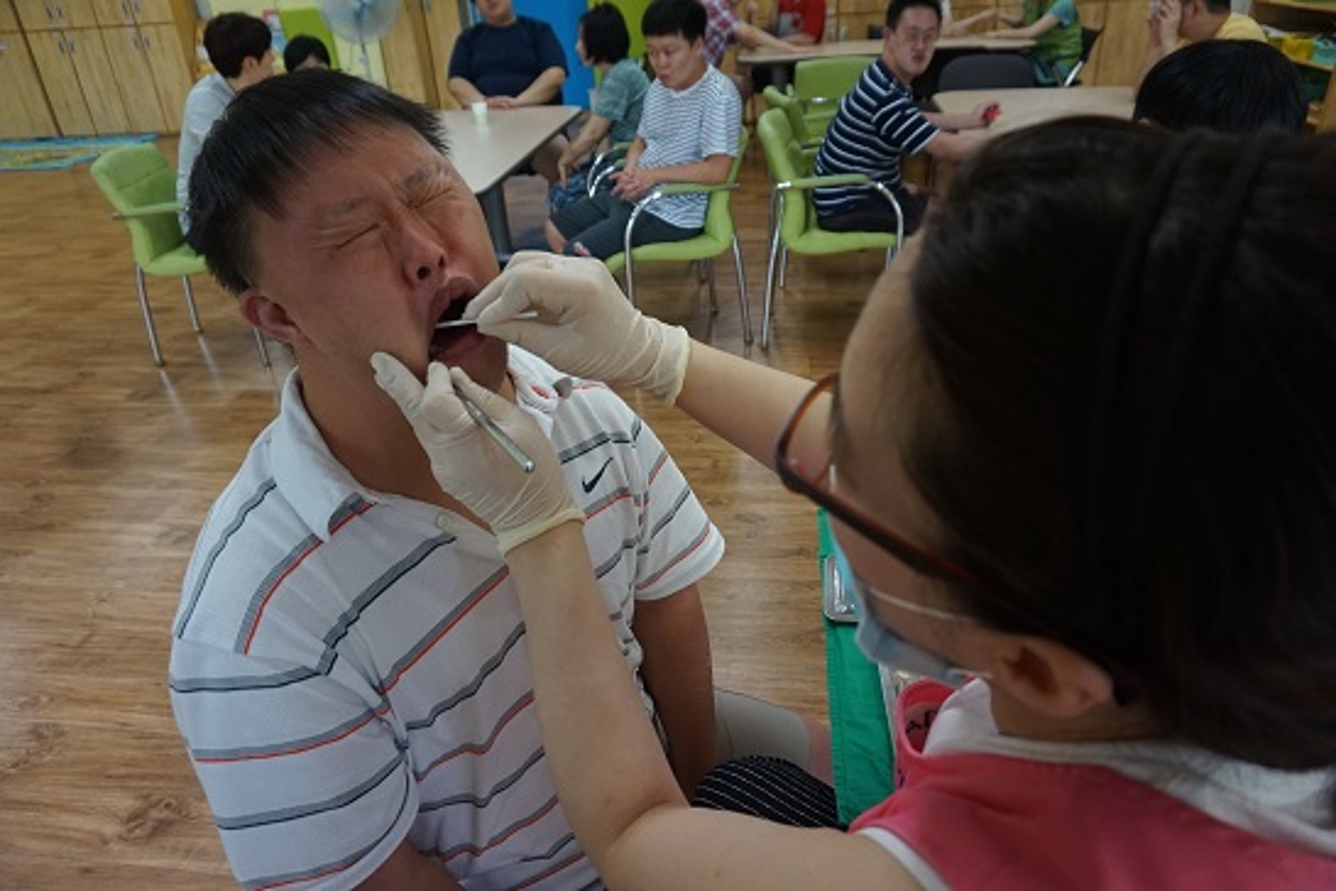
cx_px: 668
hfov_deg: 73.7
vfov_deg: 53.1
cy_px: 446
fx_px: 891
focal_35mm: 24
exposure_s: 1/160
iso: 800
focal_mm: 16
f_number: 4
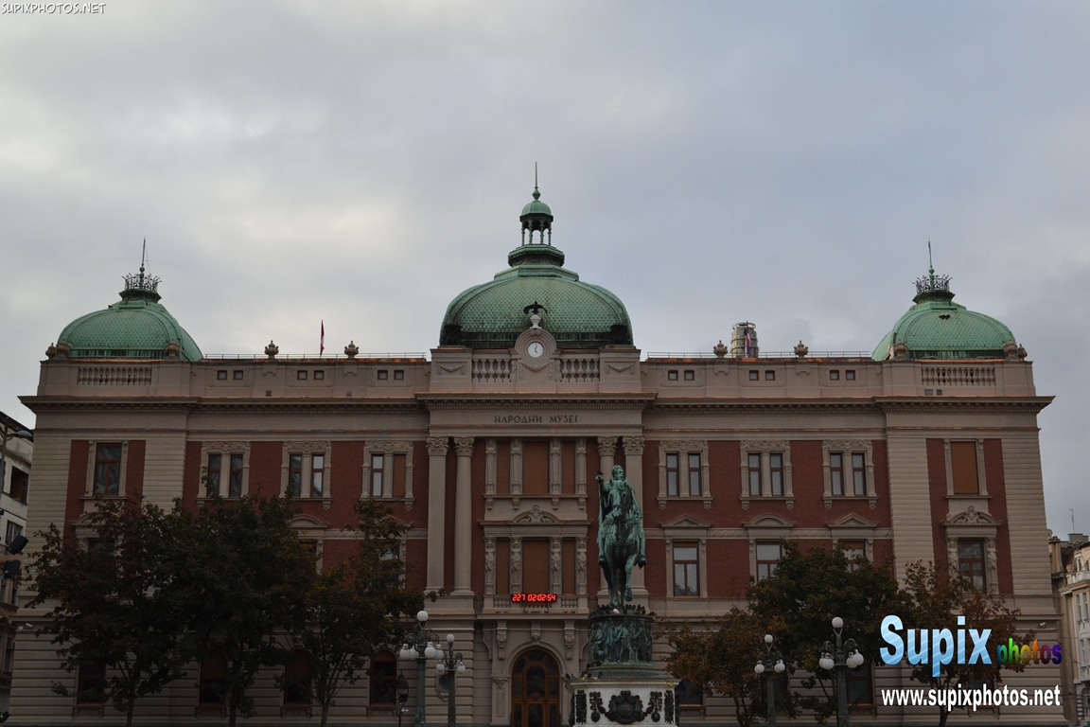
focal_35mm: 48
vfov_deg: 28.1
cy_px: 364
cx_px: 545
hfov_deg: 41.1
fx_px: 1453
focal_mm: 32
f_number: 8
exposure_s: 1/400
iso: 400
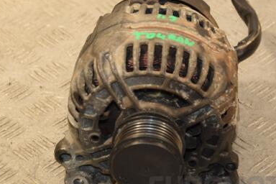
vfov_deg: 10.1
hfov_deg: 15.1
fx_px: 1043
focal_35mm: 136
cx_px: 136
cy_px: 91
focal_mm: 58
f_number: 5
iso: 800
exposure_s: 1/125
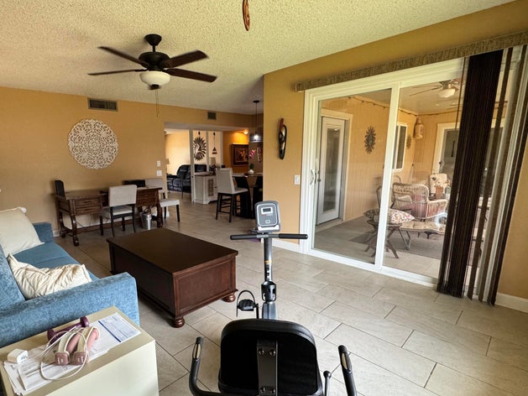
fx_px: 290
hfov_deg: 83.6
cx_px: 211
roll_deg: +1.5
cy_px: 216
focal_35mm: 19
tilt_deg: -11.8
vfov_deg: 68.6
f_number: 2.2
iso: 250
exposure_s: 1/120
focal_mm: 2.22
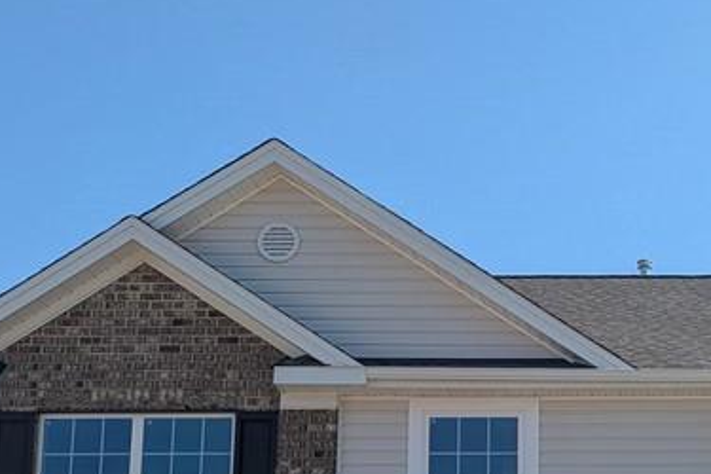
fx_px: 1343
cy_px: 593
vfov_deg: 18.8
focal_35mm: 68
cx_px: 634
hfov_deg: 28.6
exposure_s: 1/1111
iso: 21
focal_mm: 6.9
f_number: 1.68
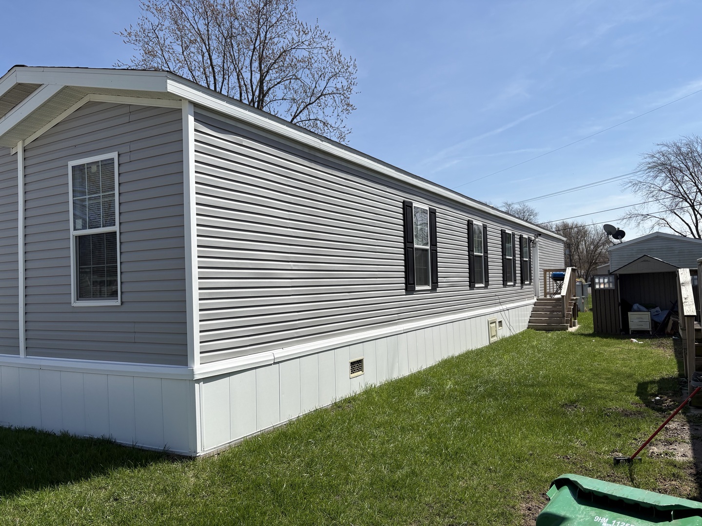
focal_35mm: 26
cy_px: 263
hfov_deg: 67.3
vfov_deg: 53.1
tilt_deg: +1.8
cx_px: 351
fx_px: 527
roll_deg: +1.2
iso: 50
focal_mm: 5.96
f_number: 1.6
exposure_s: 1/4950
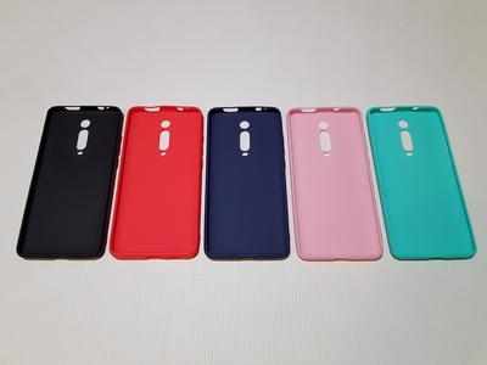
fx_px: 366
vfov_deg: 53.1
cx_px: 244
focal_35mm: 26
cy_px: 182
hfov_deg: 67.3
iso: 200
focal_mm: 4.2
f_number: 1.7
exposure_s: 1/60
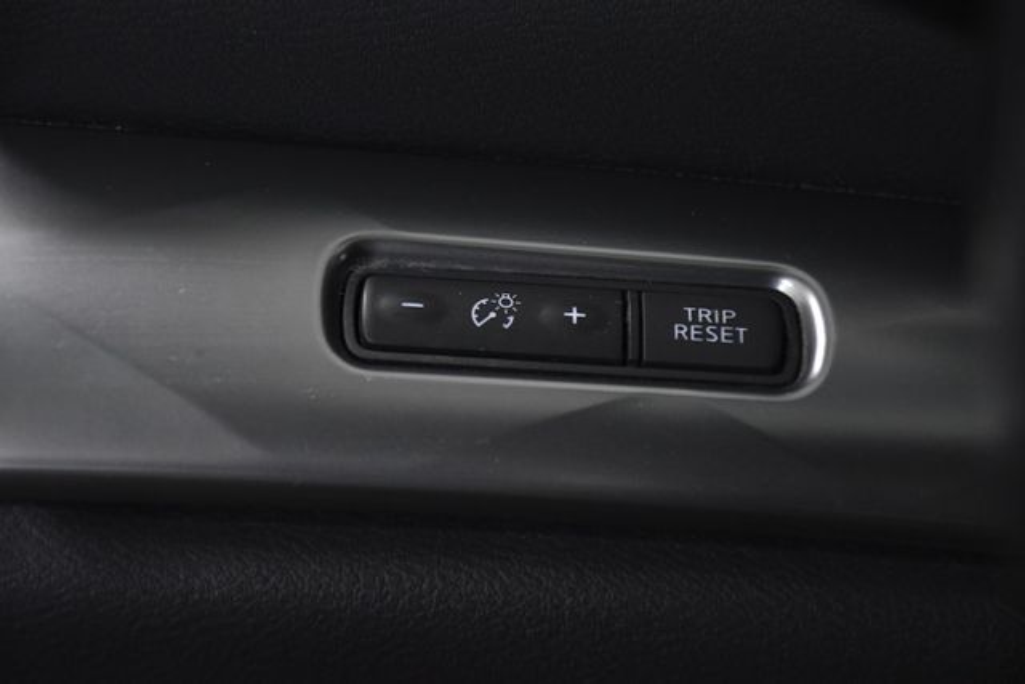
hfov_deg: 13.7
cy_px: 342
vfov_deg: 9.2
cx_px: 512
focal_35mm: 150
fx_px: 4272
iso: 2500
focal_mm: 100
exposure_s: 1/400
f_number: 5.6
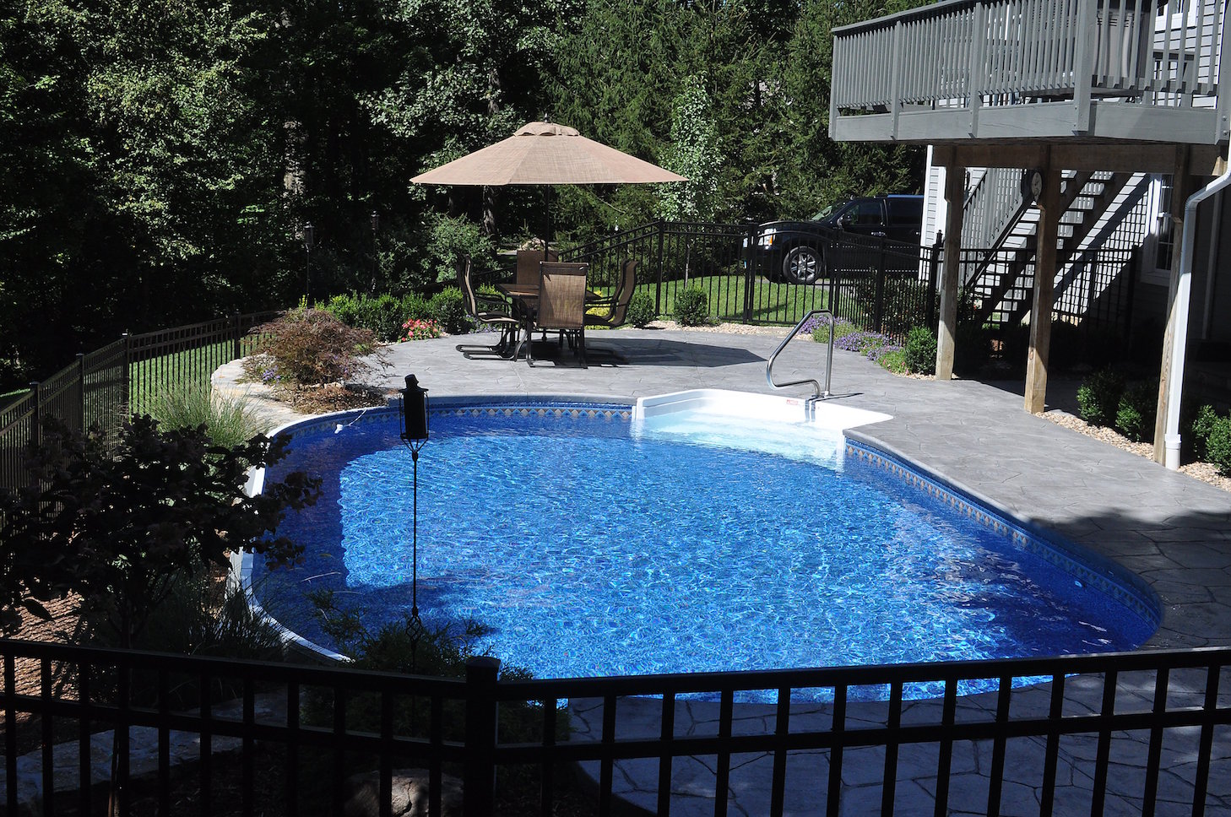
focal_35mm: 42
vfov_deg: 31.8
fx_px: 1434
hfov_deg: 46.5
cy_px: 408
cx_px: 616
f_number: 11
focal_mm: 28
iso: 640
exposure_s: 1/500
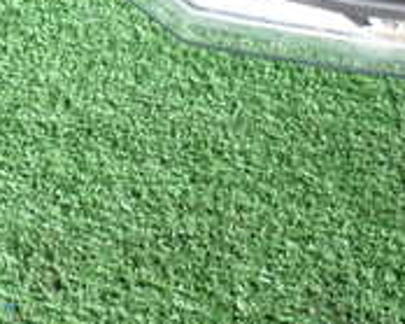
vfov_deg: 13.3
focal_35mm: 108
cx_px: 535
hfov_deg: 16.7
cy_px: -198
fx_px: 1294
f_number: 2.4
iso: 200
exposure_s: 1/60
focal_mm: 5.79
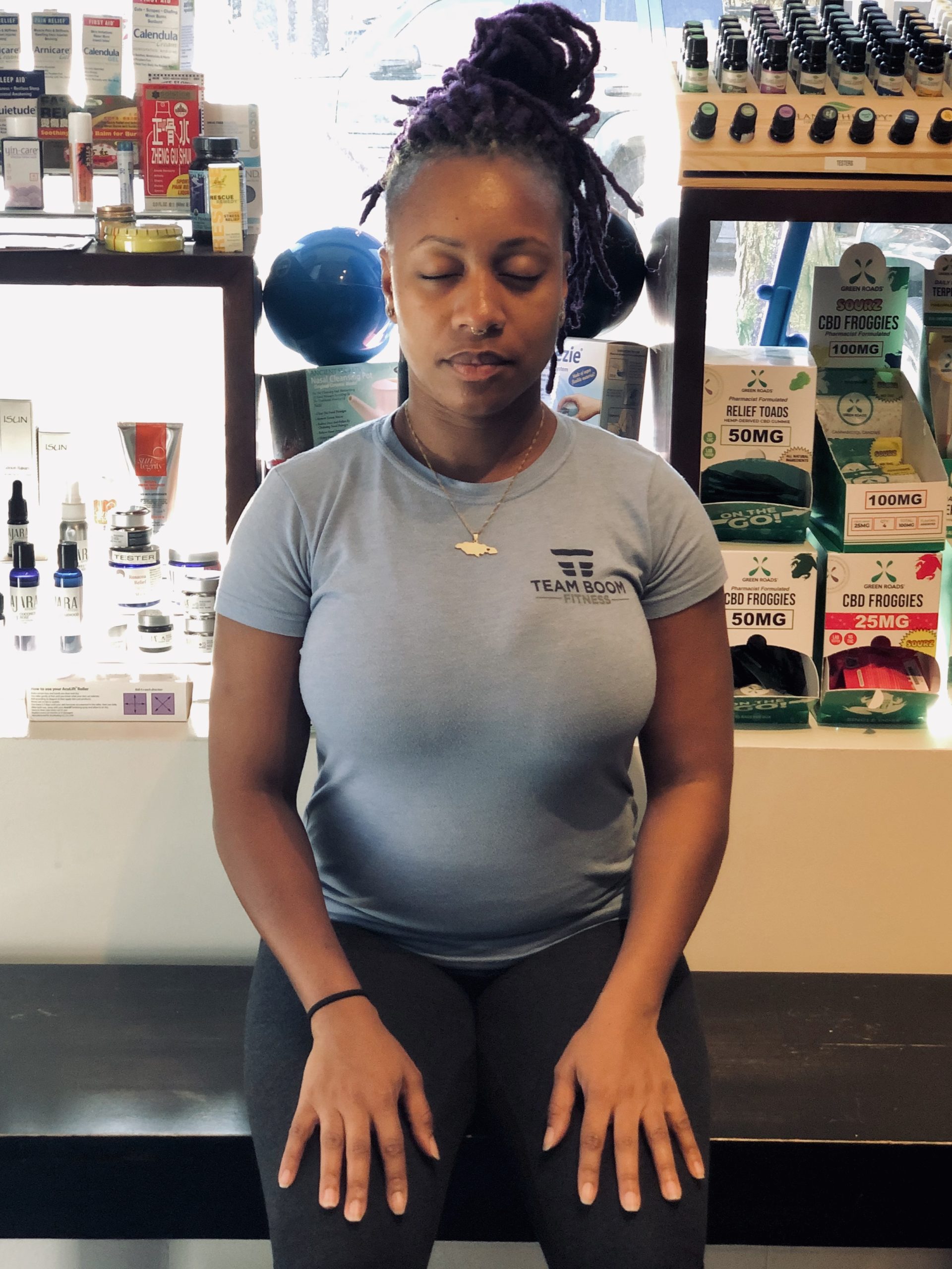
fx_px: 1907
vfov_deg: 36.8
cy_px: 634
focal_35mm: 52
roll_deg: -0.4
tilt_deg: -16.2
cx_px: 476
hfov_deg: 28.0
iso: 80
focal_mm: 6
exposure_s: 1/40
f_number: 2.4
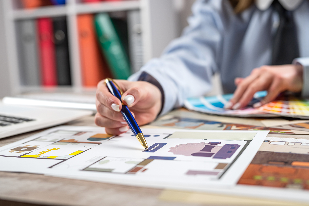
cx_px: 154
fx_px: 429
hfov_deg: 39.6
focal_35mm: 50
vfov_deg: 27.0
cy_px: 103
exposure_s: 1/125
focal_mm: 50
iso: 320
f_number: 3.2
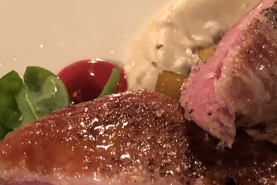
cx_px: 204
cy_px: 244
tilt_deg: -66.4
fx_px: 646
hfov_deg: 24.0
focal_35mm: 84
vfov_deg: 15.4
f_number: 1.8
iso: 100
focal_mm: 3.99
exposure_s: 1/4
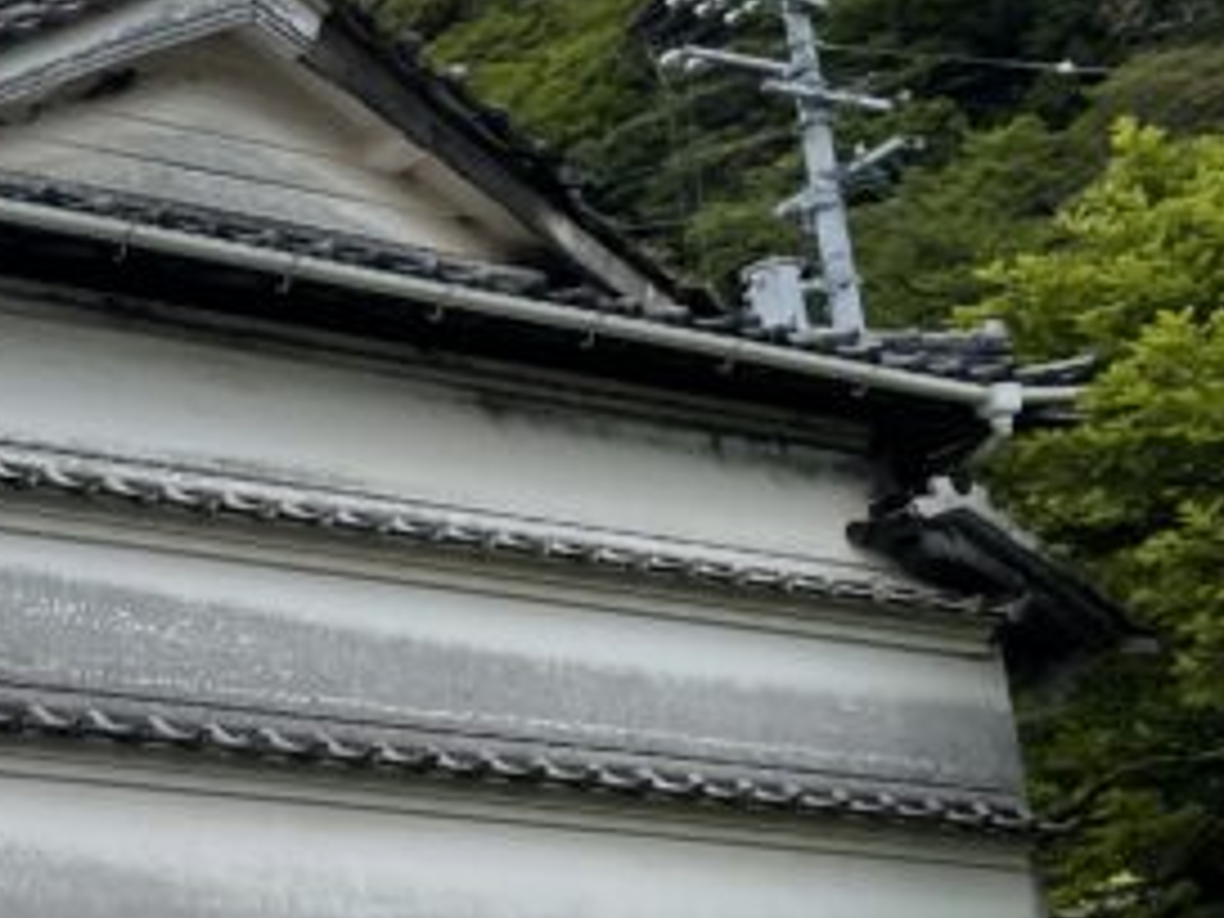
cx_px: -860
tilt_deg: +13.7
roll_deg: +3.1
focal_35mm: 98
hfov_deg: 17.1
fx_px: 3465
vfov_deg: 14.9
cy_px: 814
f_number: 1.6
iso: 32
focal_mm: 4.2
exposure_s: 1/1715
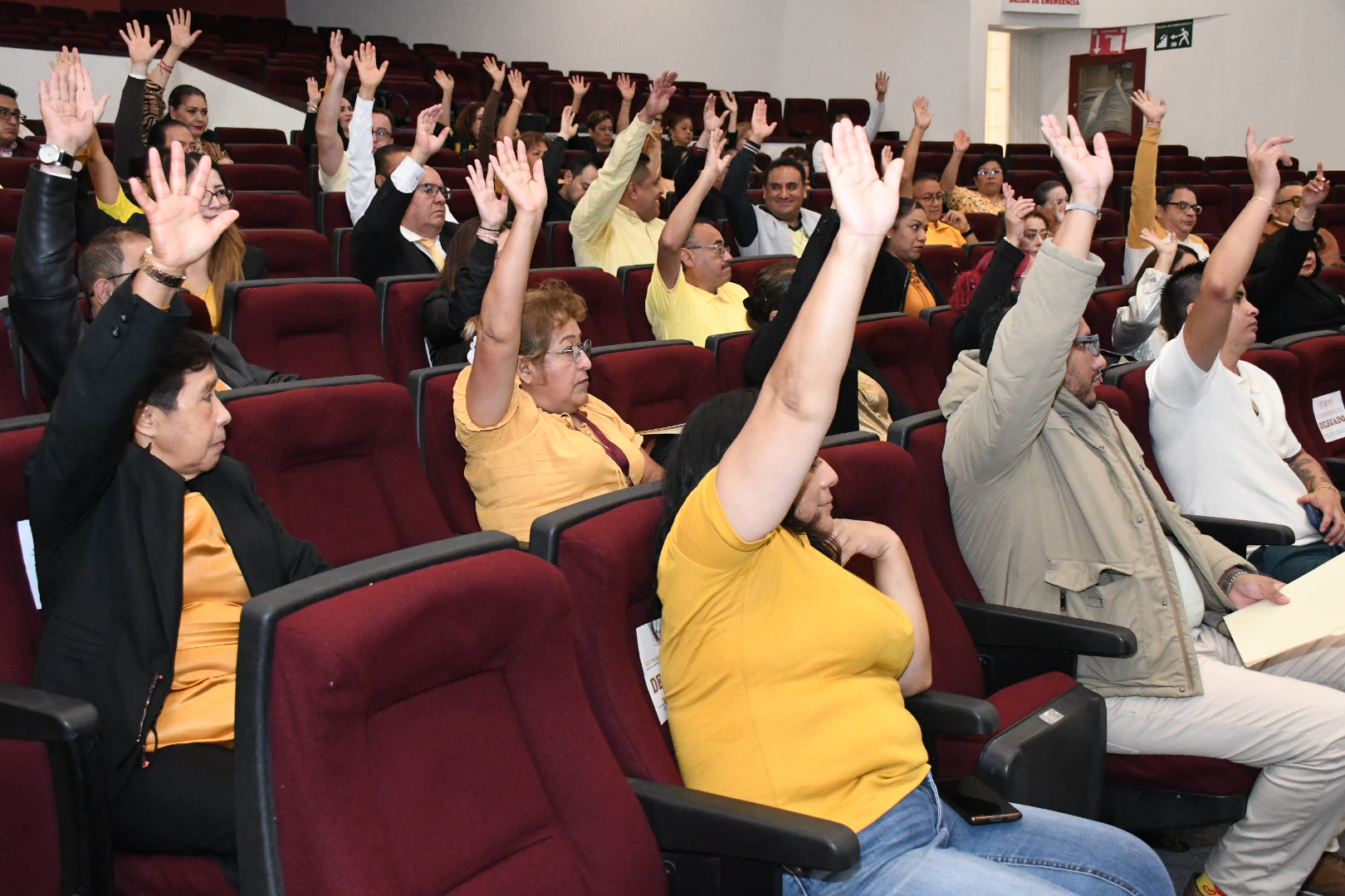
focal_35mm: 39
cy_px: 448
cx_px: 672
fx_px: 1457
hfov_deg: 49.6
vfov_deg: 34.2
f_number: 5.6
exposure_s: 1/125
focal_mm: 26
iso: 6400
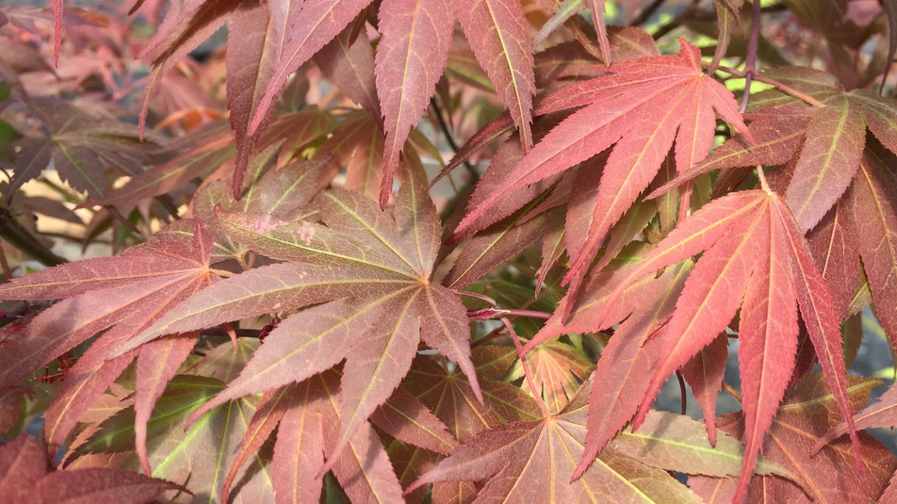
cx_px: 447
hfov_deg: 58.0
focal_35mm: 34
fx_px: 809
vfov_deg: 34.4
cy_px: 318
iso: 32
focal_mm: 4.15
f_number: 2.2
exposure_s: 1/282
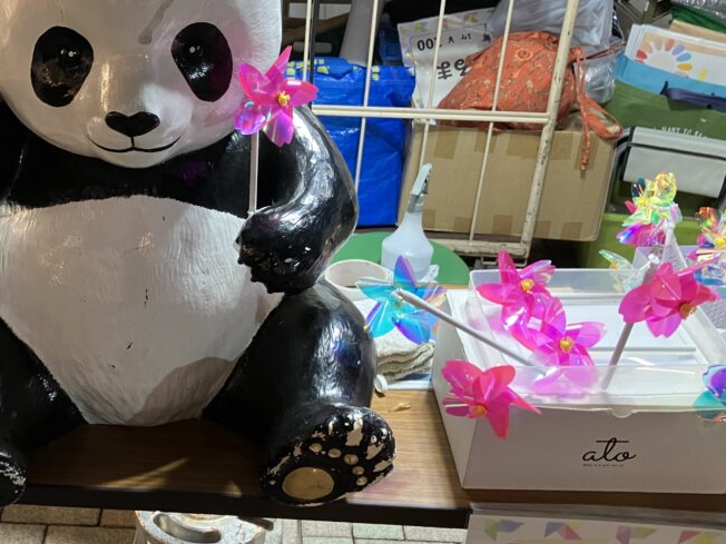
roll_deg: -0.2
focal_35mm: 44
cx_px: 215
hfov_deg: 42.1
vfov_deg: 32.9
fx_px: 923
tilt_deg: -27.8
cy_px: 259
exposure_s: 1/50
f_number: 1.8
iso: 160
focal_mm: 3.99
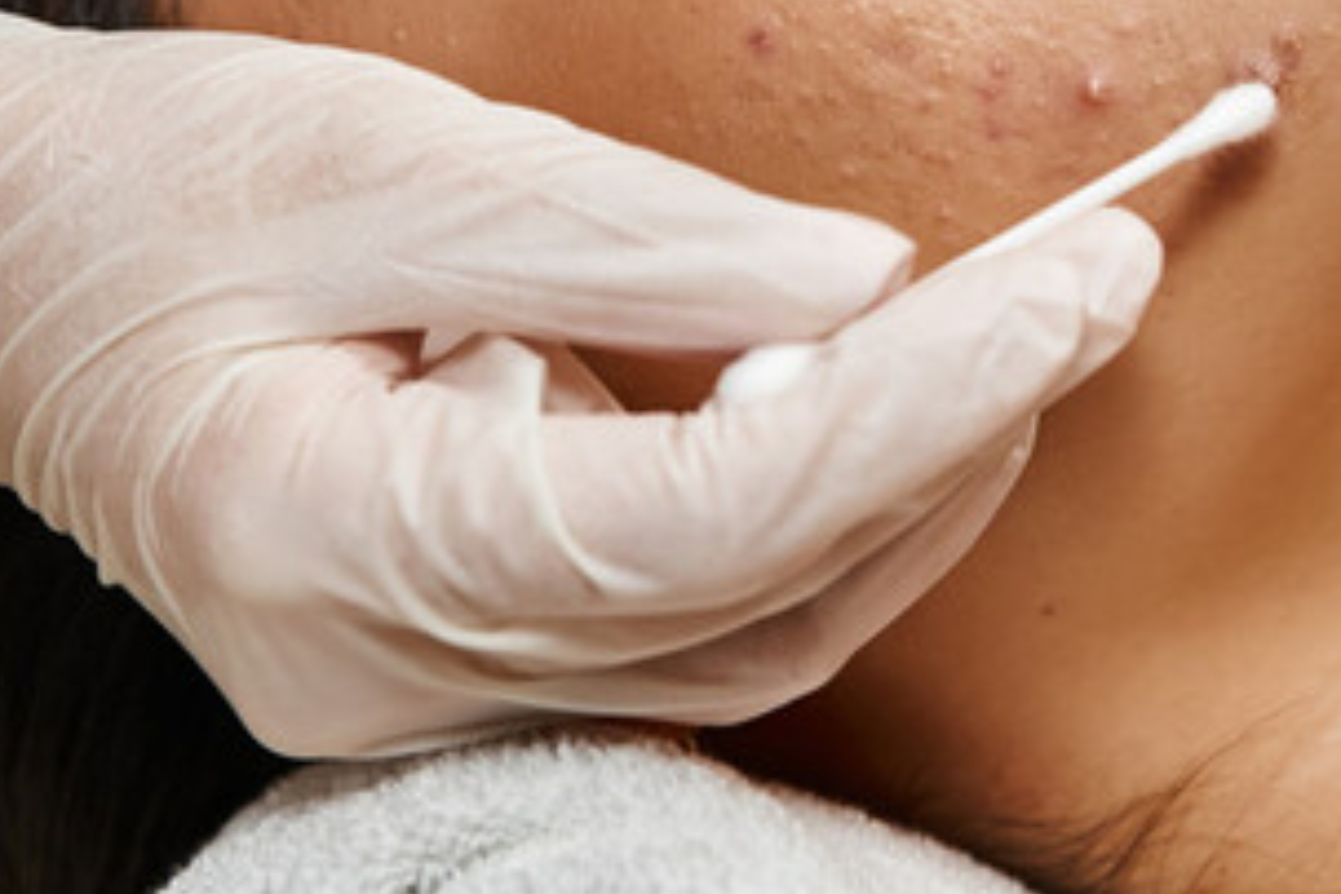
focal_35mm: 185
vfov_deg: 7.4
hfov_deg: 11.1
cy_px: 27
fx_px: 6891
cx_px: 960
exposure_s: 1/200
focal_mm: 70
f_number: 4.5
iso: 640
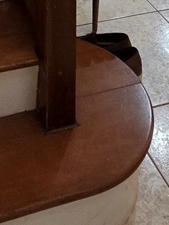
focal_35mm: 64
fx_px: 416
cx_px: -12
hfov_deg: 21.8
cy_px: -235
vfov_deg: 18.4
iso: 800
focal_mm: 2.2
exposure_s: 1/60
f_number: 2.2
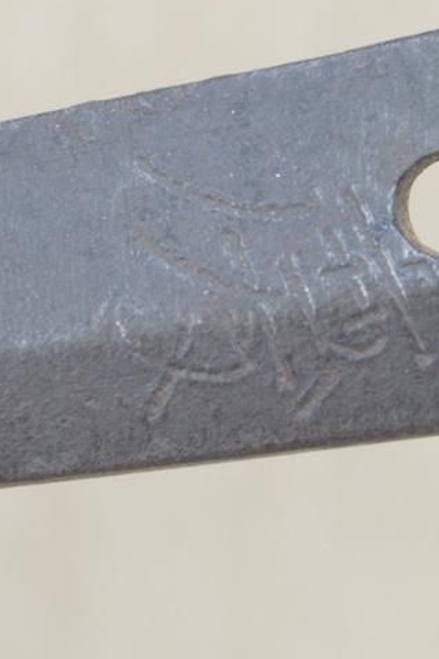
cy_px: 190
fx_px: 10800
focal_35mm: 590
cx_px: 457
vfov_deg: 3.5
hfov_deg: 2.3
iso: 400
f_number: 11
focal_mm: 135
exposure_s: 1/2
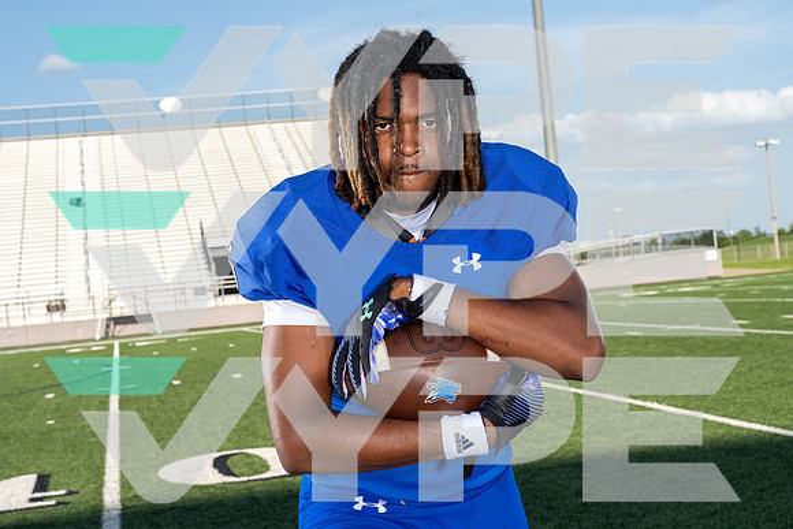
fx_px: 1366
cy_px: 264
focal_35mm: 62
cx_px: 396
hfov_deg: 32.4
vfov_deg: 21.9
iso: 160
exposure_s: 1/250
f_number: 10
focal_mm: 62
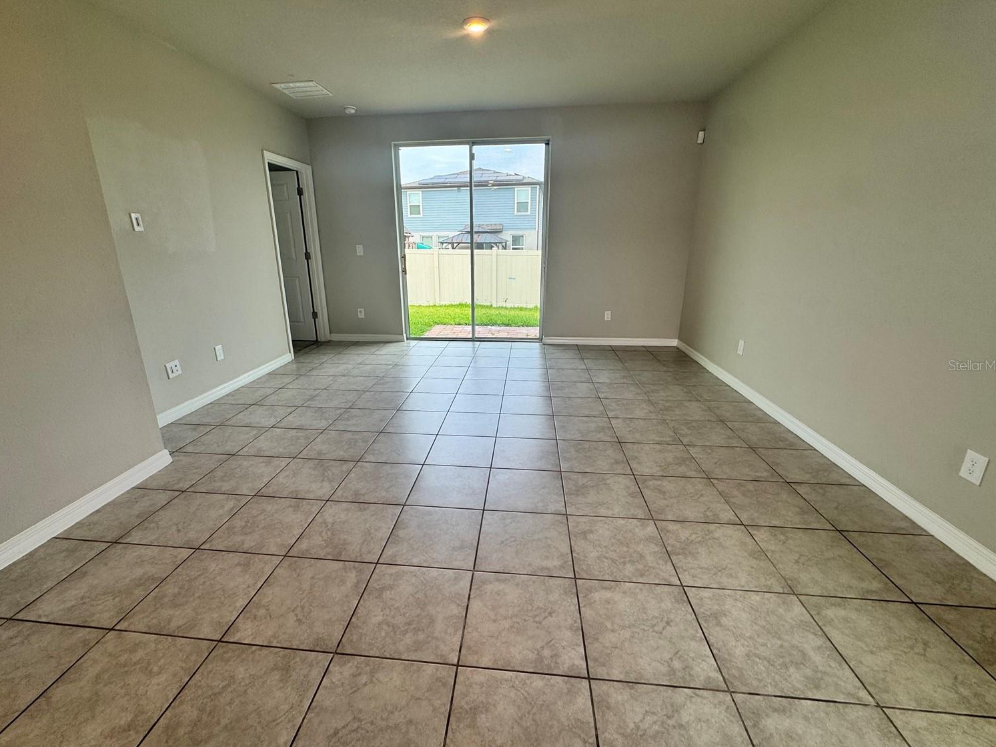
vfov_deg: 81.7
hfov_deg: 98.1
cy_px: 365
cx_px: 478
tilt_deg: -16.6
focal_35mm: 15
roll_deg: +1.0
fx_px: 432
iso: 40
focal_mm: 2.22
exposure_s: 1/171
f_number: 2.2
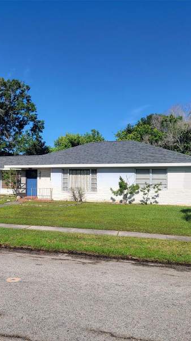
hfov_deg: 32.8
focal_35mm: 35
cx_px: 40
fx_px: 315
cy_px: 170
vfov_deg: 56.6
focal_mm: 6.7
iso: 16
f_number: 1.8
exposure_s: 1/1030
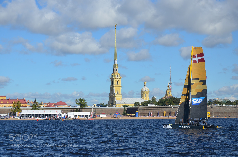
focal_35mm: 93
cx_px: 119
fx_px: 613
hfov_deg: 22.0
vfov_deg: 14.6
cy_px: 78
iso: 200
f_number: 7.1
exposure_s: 1/800
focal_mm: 62
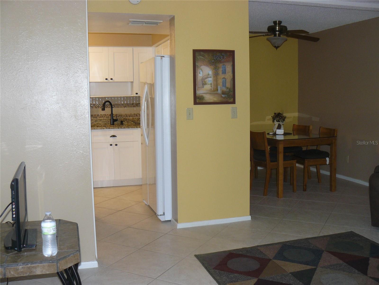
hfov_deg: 51.4
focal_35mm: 36
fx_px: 394
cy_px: 142
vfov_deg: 39.7
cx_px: 190
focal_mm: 6
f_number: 2.8
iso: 100
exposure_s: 1/30
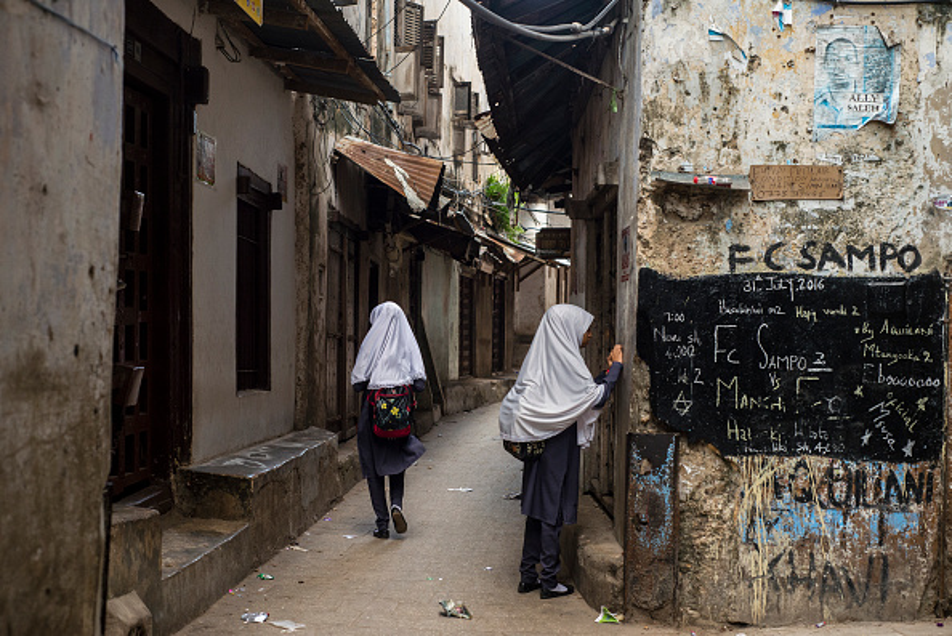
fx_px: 1323
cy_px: 318
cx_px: 476
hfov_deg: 39.6
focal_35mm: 50
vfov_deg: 27.0
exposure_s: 1/100
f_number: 5
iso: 1600
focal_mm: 50
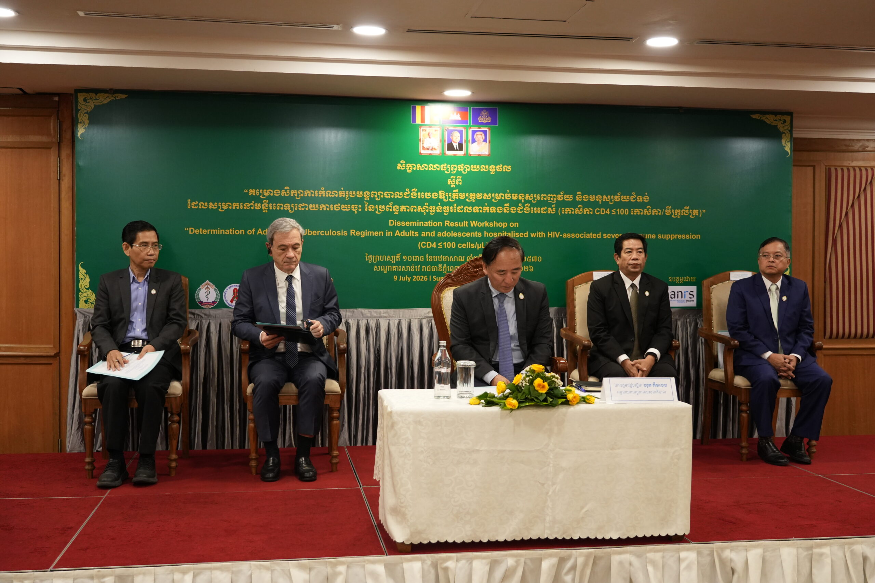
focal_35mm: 40
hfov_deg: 48.5
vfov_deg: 33.4
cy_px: 292
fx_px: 972
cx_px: 438
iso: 2500
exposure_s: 1/60
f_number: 4
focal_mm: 40
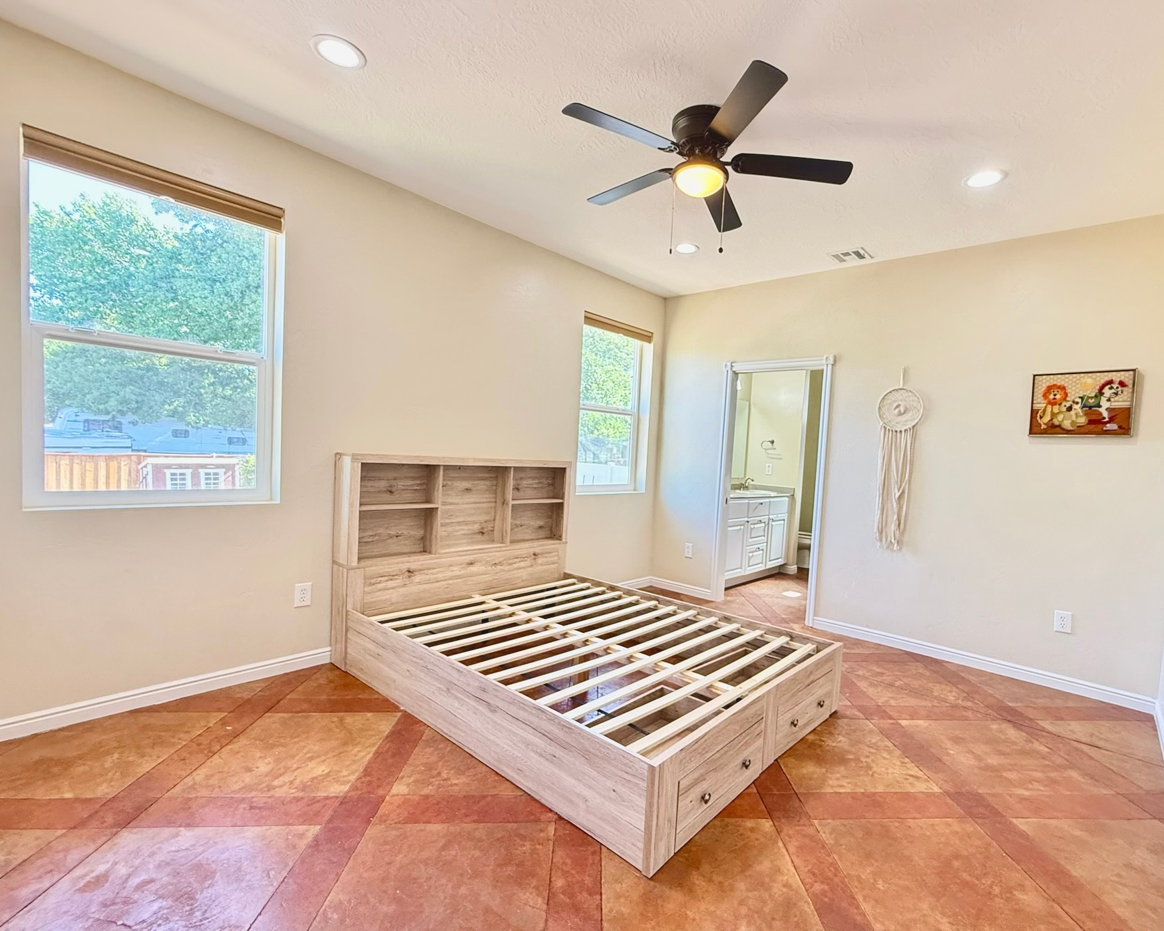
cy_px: 482
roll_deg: -4.2
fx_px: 551
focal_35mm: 16
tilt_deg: -2.9
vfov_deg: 80.3
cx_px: 649
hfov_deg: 92.7
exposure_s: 1/60
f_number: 2.2
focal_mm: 2.22
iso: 400
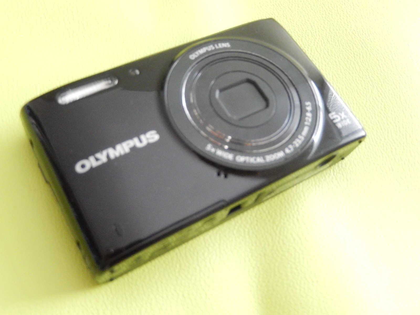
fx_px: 437
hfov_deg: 51.4
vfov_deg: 39.7
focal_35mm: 36
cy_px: 158
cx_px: 210
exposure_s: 1/6
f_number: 4
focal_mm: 6.5
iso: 800
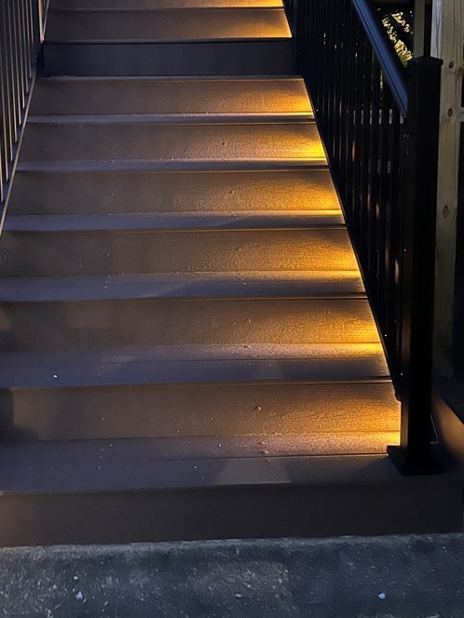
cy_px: 151
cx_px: 175
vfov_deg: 48.1
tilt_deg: -6.1
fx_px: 661
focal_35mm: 37
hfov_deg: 38.4
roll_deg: -0.4
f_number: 1.78
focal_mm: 6.86
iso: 1600
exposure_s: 1/15
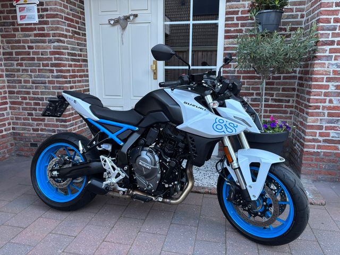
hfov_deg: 67.3
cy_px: 128
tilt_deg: -12.5
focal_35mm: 26
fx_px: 255
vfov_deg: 53.1
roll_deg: -0.2
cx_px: 170
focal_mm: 5.96
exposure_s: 1/92
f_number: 1.6
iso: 125
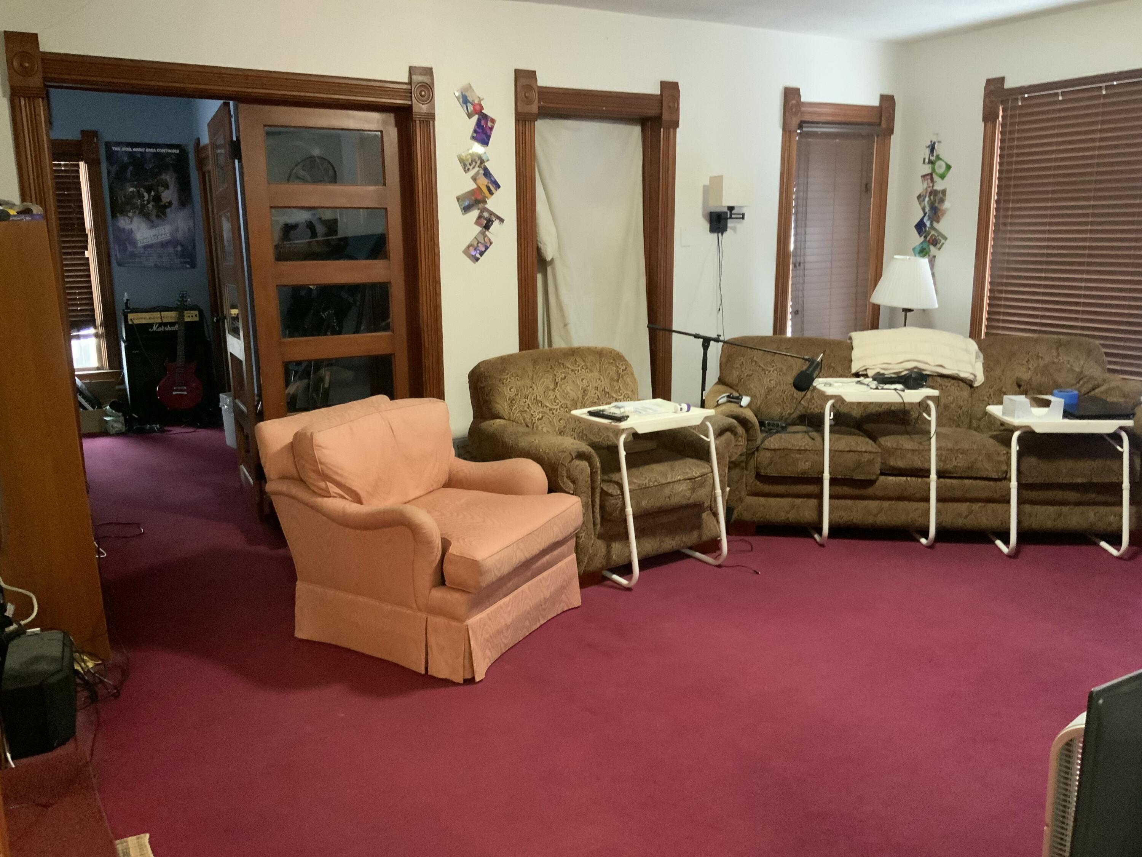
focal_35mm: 29
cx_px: 571
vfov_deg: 48.2
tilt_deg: -10.6
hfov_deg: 61.7
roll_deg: -0.4
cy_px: 428
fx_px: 957
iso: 400
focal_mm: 3
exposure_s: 1/30
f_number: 1.8
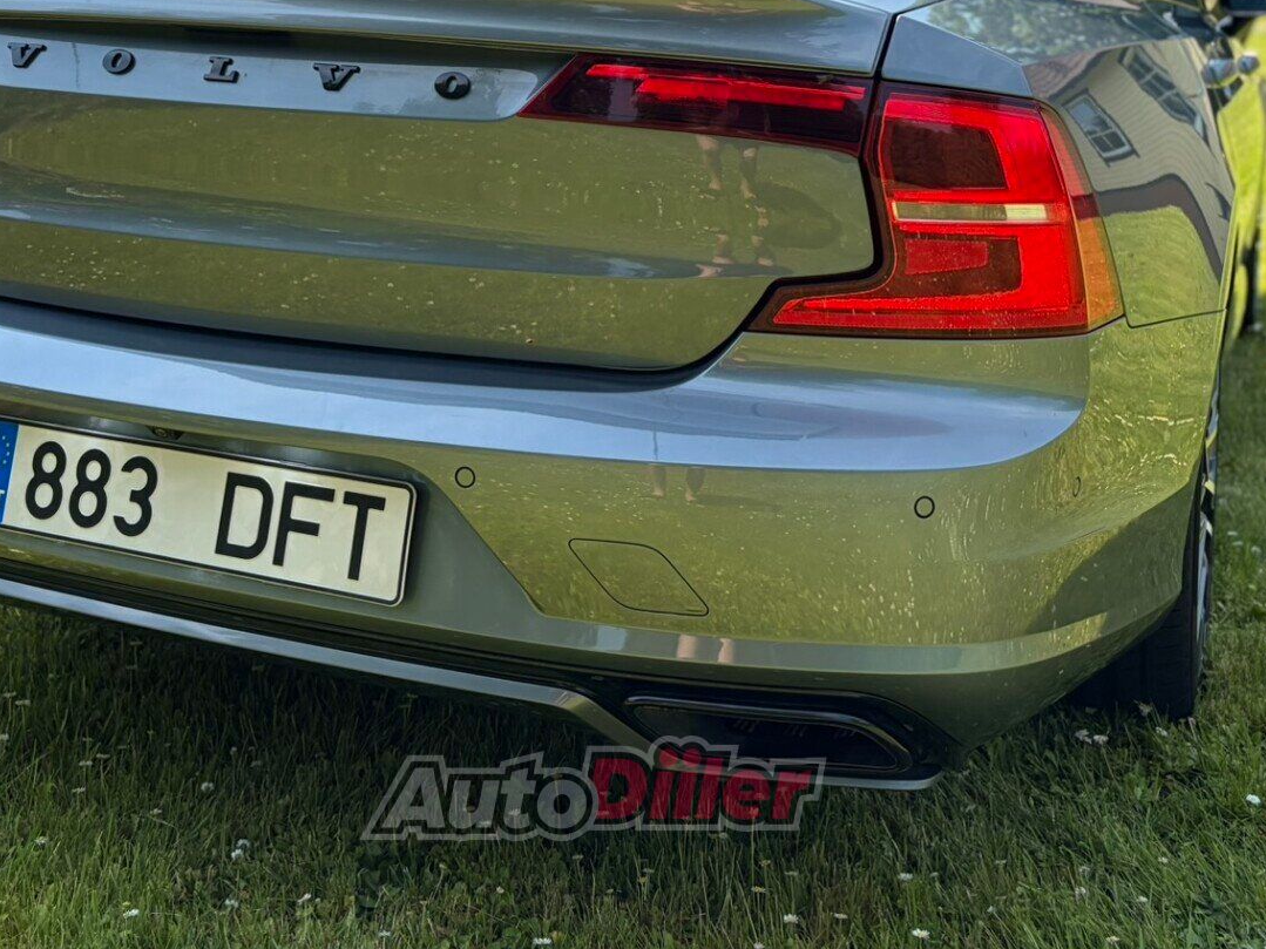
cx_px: 594
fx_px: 1719
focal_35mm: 47
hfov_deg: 40.4
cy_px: 100
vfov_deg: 29.6
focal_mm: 5.96
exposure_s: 1/1064
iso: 64
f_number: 1.6
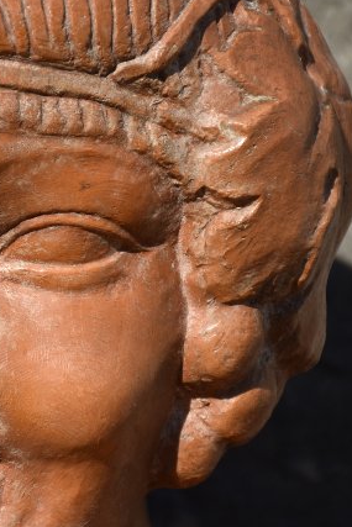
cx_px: -117
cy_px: 242
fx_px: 5554
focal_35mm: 379
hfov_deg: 3.6
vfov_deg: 5.4
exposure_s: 1/500
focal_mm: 90
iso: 100
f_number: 5.6
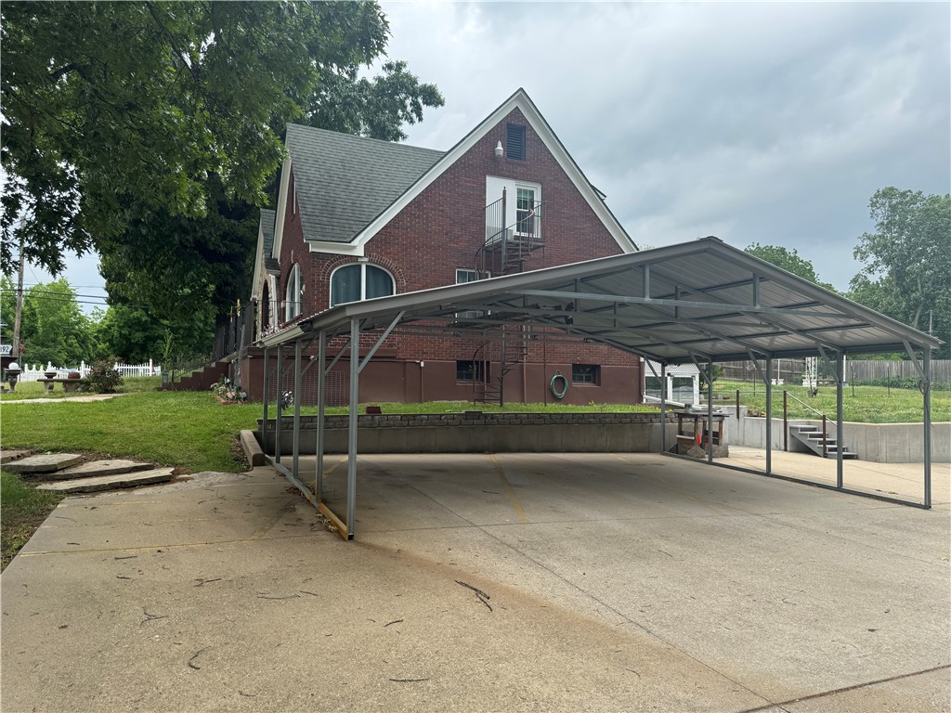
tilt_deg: +3.3
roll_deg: +0.0
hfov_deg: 71.6
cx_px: 476
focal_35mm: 24
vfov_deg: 56.8
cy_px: 356
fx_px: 659
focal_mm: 6.76
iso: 80
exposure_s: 1/1395
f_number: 1.78
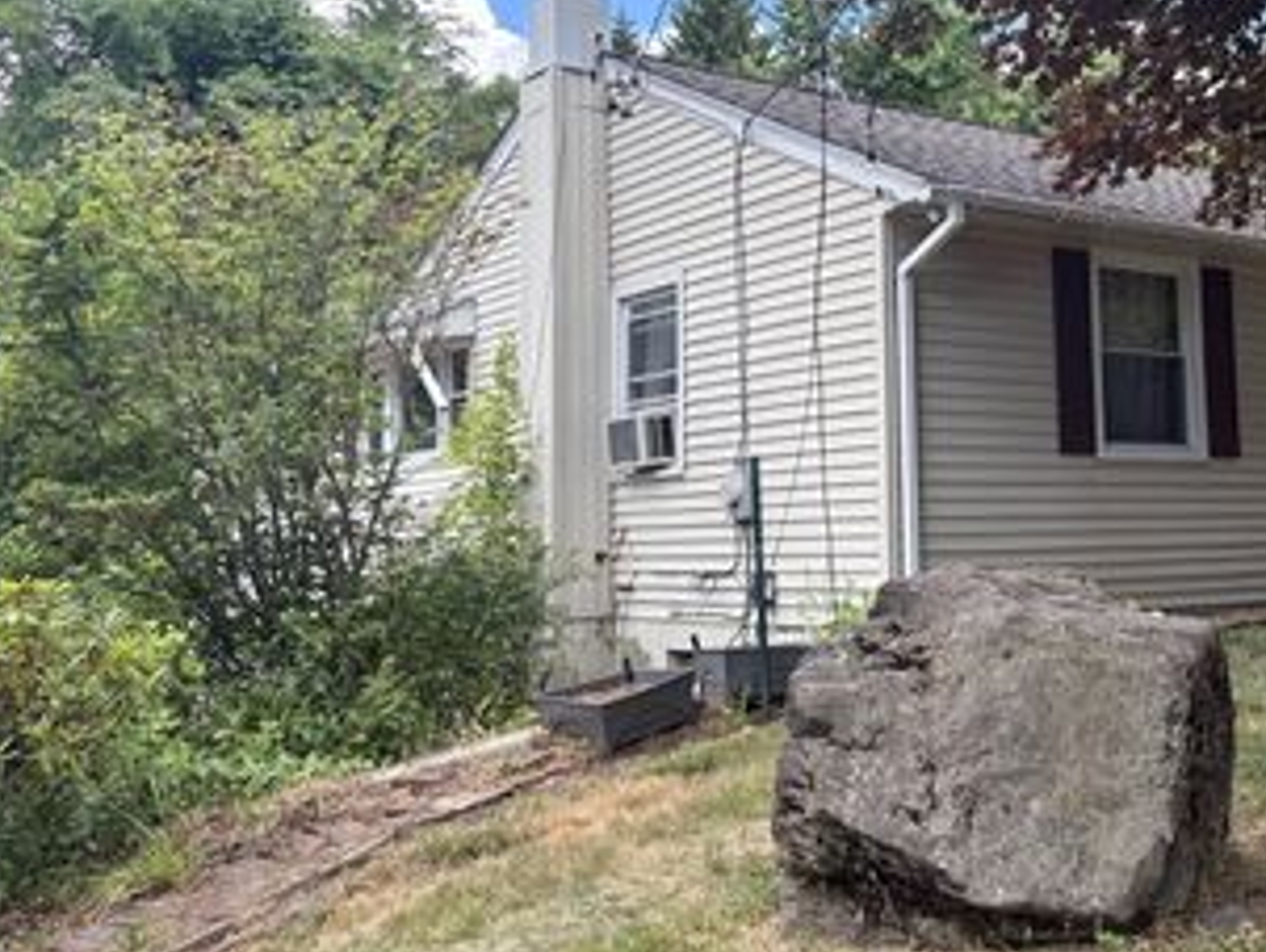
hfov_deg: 42.1
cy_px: 371
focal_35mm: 43
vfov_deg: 33.5
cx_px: 994
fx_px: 1574
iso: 64
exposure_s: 1/673
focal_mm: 5.96
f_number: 1.6
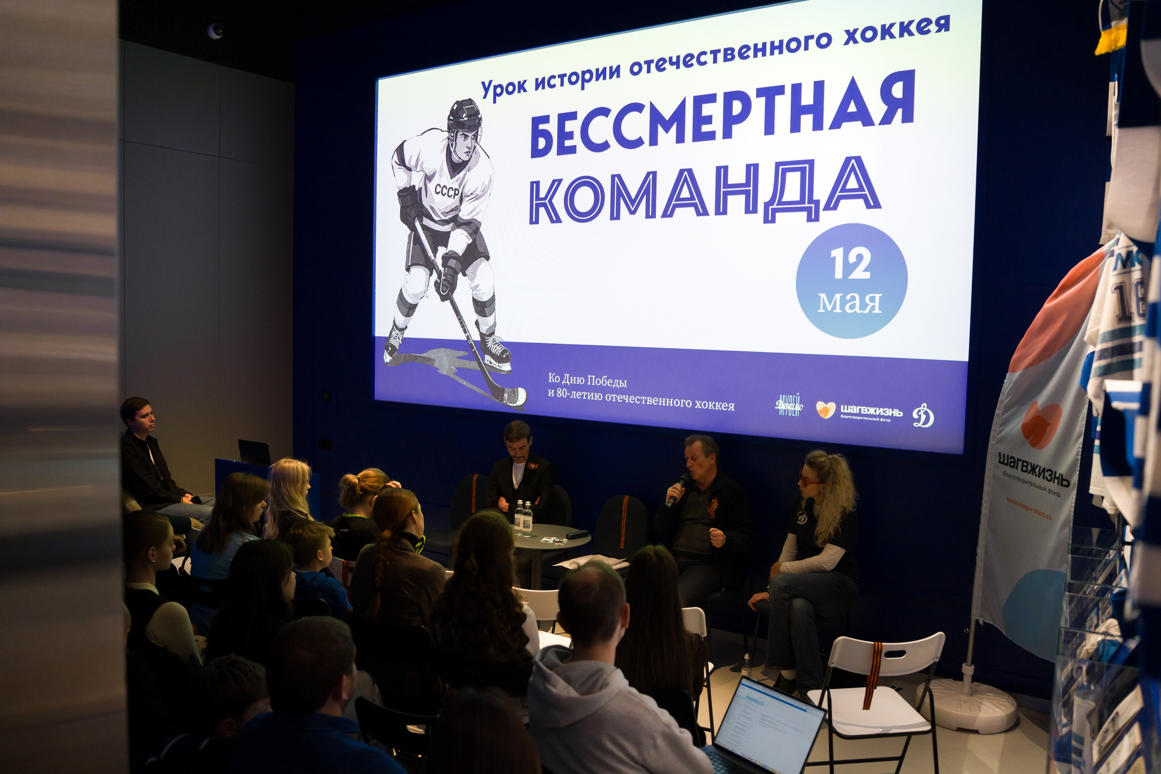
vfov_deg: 46.4
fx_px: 903
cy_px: 387
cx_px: 580
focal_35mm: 28
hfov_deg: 65.5
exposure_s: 1/200
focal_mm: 28
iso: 2500
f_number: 2.8
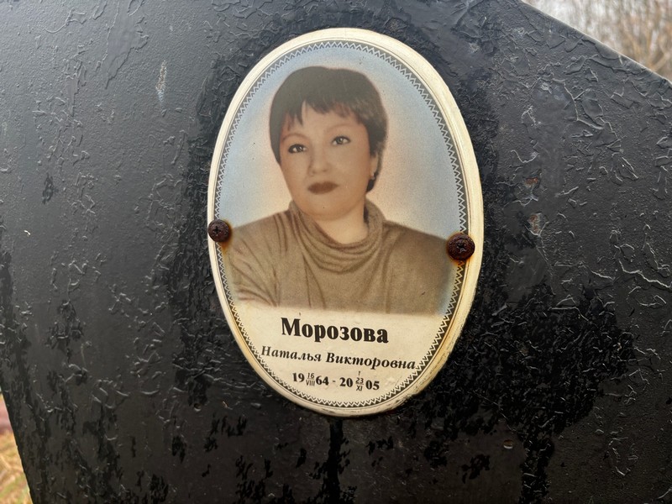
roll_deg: +1.7
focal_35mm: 26
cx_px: 336
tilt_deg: -12.2
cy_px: 252
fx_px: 505
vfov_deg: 53.1
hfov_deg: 67.3
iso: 40
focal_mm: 5.96
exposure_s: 1/241
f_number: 1.6
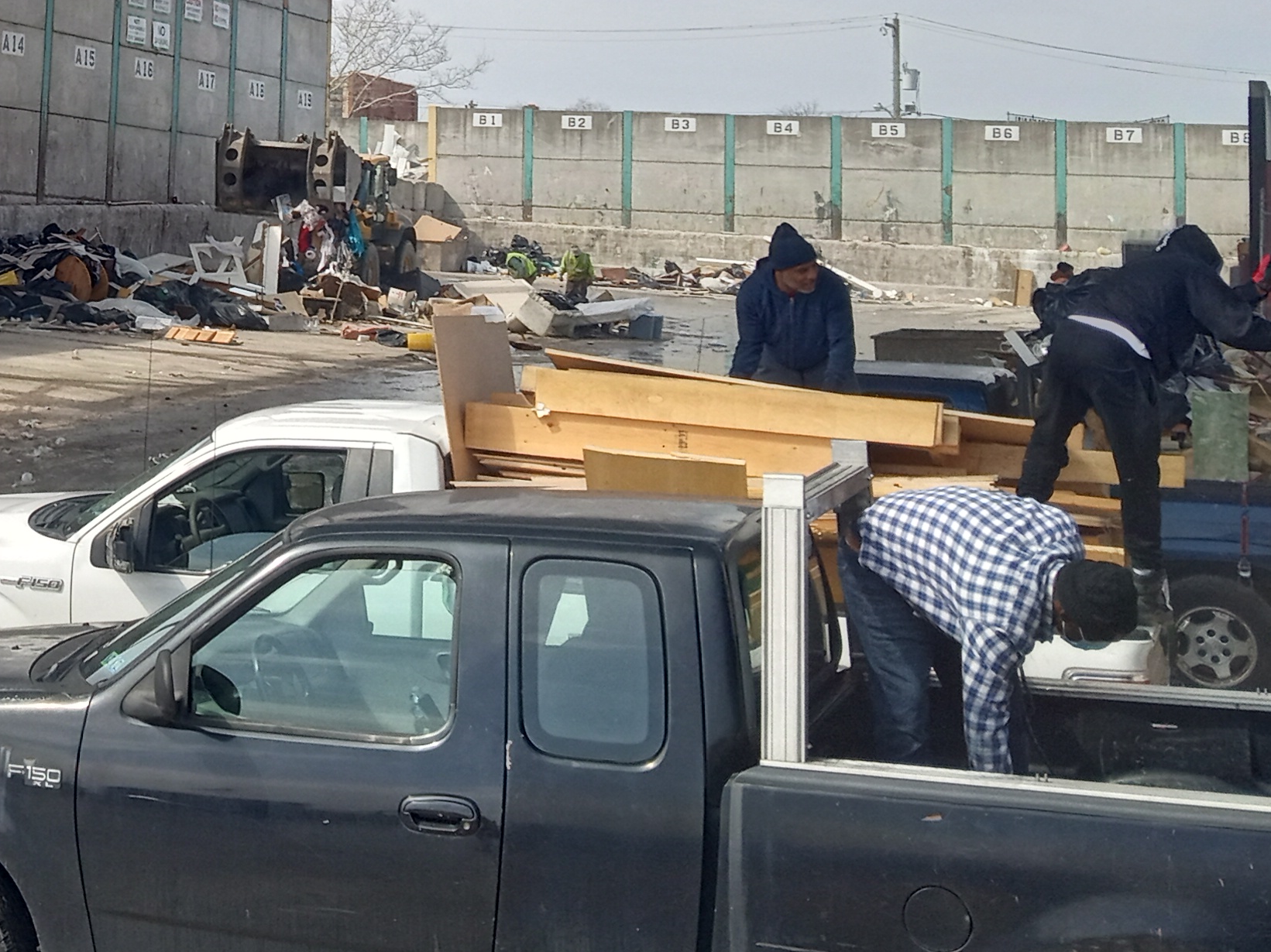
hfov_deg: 25.4
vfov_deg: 19.8
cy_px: -94
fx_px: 2606
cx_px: -125
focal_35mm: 71
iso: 106
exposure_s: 1/1161
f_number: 2.2
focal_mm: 3.71
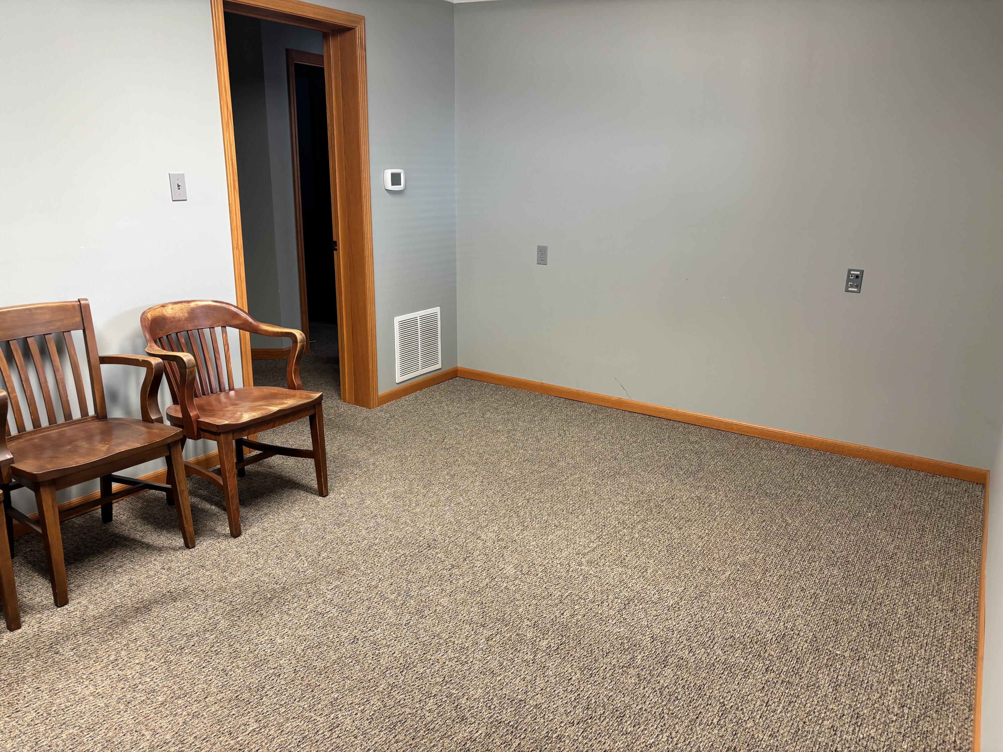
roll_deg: -0.7
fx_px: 753
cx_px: 502
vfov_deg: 53.1
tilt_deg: -16.0
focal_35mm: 26
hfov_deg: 67.3
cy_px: 376
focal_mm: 5.96
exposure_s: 1/60
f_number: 1.6
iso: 100
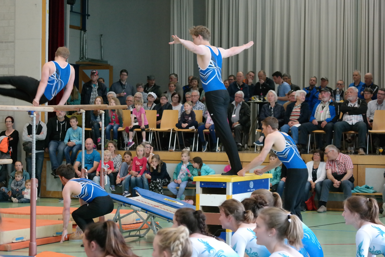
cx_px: 192
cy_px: 128
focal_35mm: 98
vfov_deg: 14.0
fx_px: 1048
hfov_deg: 20.8
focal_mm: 64
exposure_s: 1/100
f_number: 4.5
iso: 3200
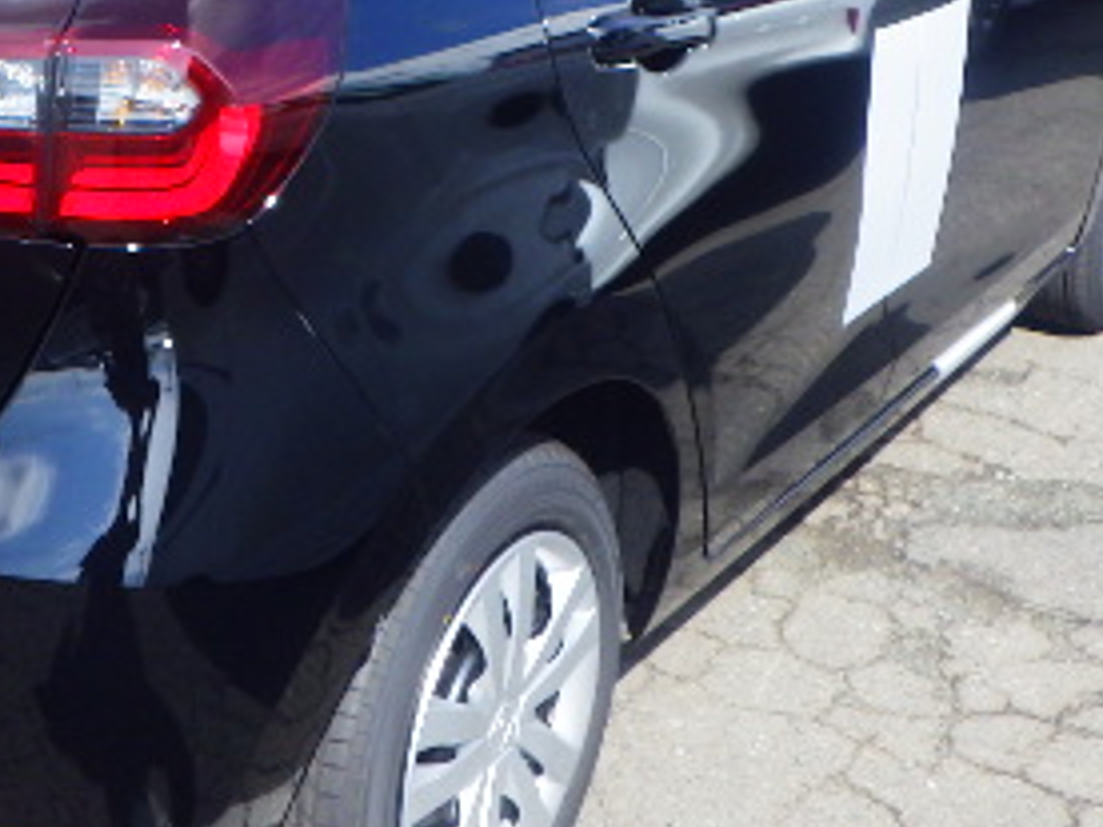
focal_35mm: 65
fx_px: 2071
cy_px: 180
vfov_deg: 22.3
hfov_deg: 28.8
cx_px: 148
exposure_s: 1/1000
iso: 250
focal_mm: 5
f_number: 4.2
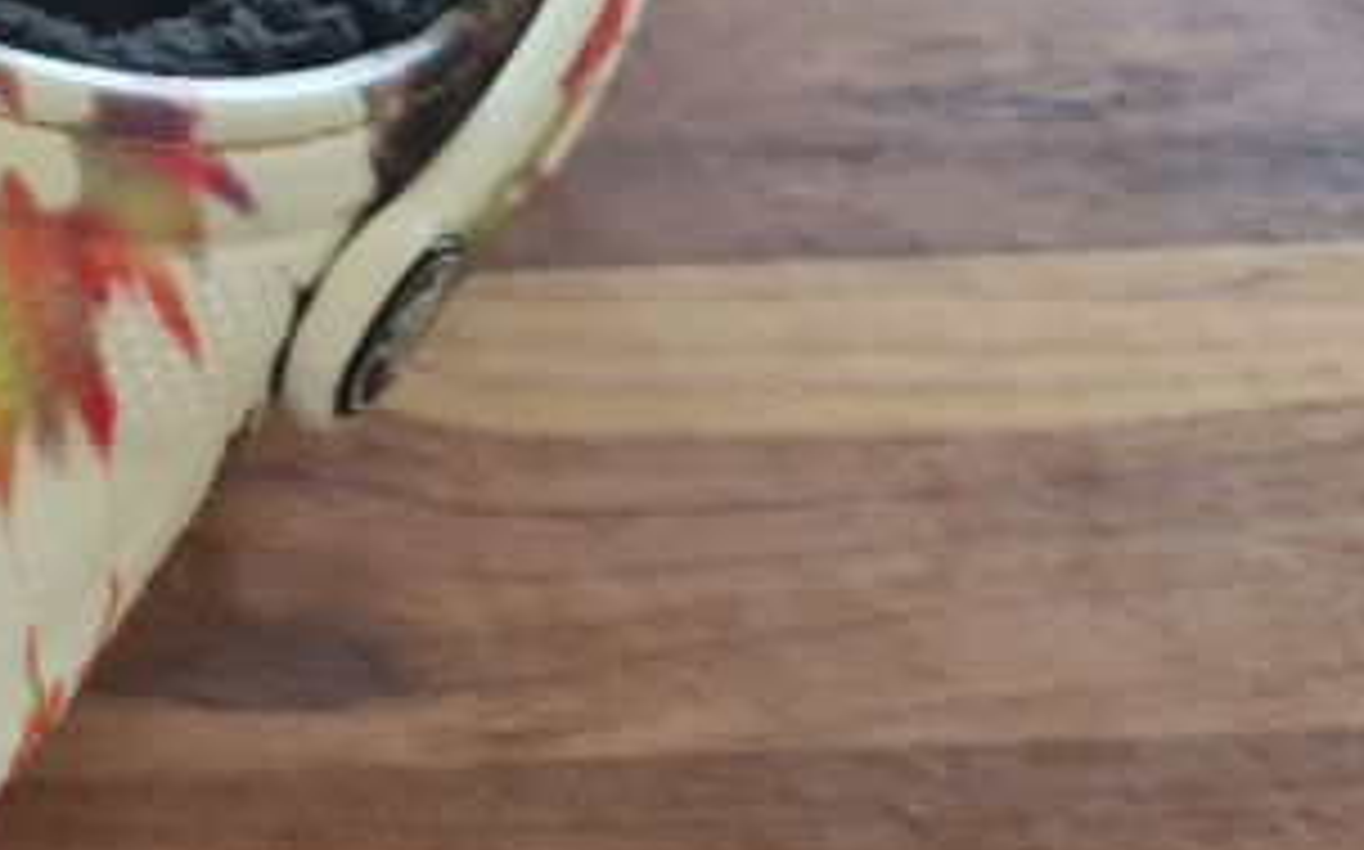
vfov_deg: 14.3
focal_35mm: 91
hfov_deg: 19.2
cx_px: -837
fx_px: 3381
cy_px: 261
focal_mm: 5.4
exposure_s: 1/50
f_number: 1.8
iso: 200
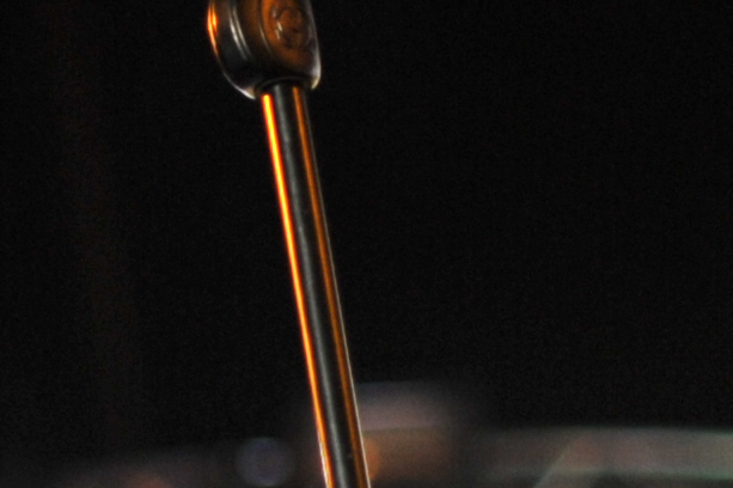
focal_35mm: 347
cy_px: 861
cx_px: -672
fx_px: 7061
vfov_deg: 3.9
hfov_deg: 5.8
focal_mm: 50
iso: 800
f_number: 1.4
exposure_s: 1/1250
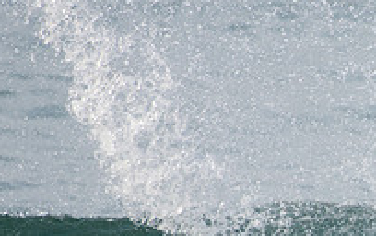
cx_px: 529
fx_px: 22271
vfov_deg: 0.6
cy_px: 335
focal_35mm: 2171
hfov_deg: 1.0
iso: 720
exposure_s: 1/2000
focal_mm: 500
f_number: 5.6
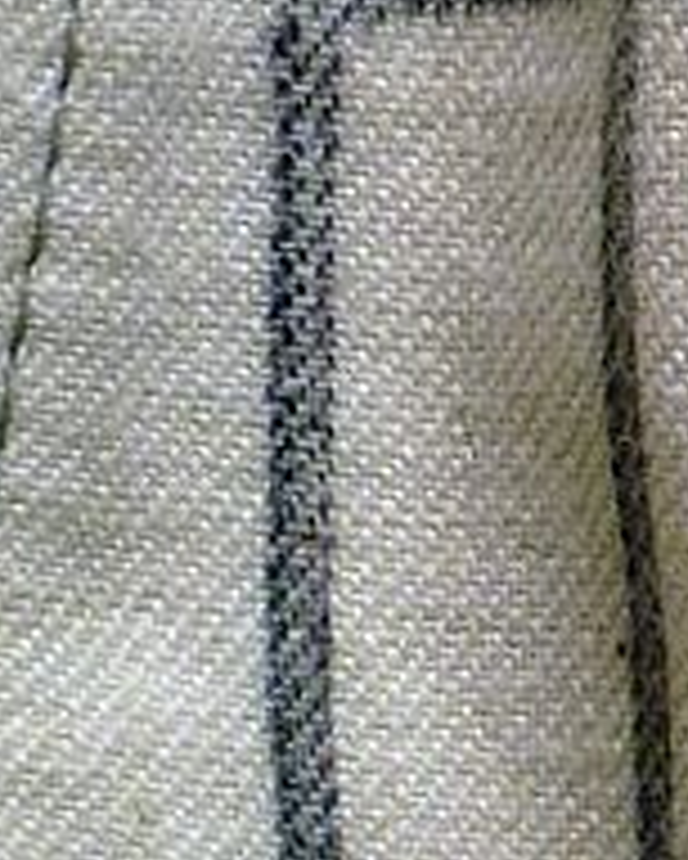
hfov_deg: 3.7
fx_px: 10554
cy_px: 988
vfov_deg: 4.6
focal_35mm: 415
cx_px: 1470
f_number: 4.7
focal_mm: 13.6
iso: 200
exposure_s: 1/80
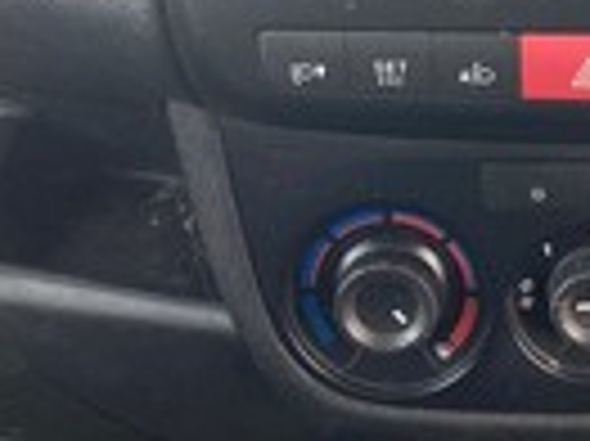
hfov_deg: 24.4
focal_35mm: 75
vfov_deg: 18.8
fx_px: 1277
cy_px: -50
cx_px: 635
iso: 64
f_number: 1.8
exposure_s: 1/121
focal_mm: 3.99
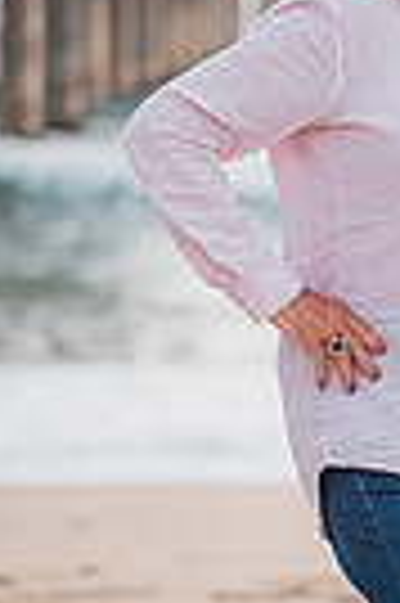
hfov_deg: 8.0
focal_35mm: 168
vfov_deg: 12.2
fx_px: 2807
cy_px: 333
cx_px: 521
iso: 200
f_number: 1.4
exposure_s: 1/160
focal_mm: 50
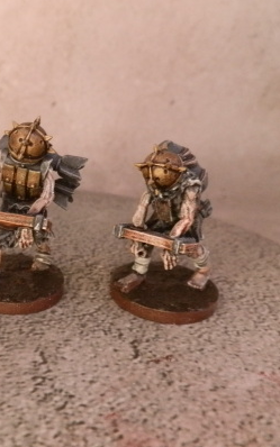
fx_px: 488
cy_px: 222
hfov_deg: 30.1
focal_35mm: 40
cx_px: 10
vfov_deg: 49.3
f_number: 3.1
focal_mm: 5
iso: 400
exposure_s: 1/100
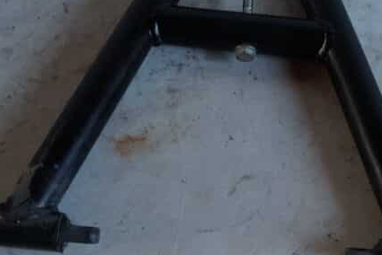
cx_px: 257
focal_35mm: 65
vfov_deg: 20.7
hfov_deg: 30.7
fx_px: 690
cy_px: 53
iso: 400
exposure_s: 1/30
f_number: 7.1
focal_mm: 18
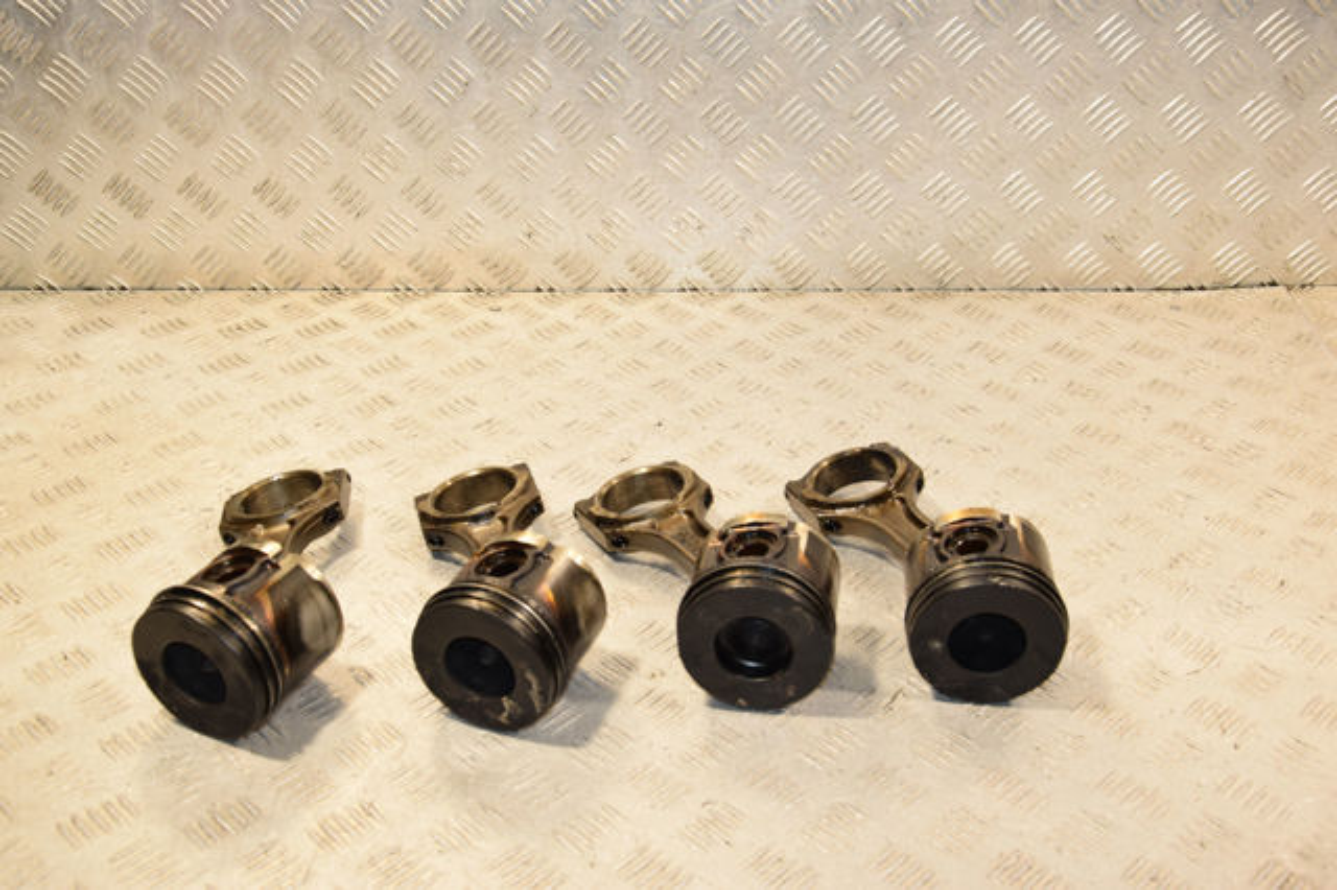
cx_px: 668
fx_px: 1559
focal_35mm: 42
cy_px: 445
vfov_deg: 31.9
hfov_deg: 46.4
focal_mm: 28
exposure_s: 1/200
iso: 800
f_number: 6.3
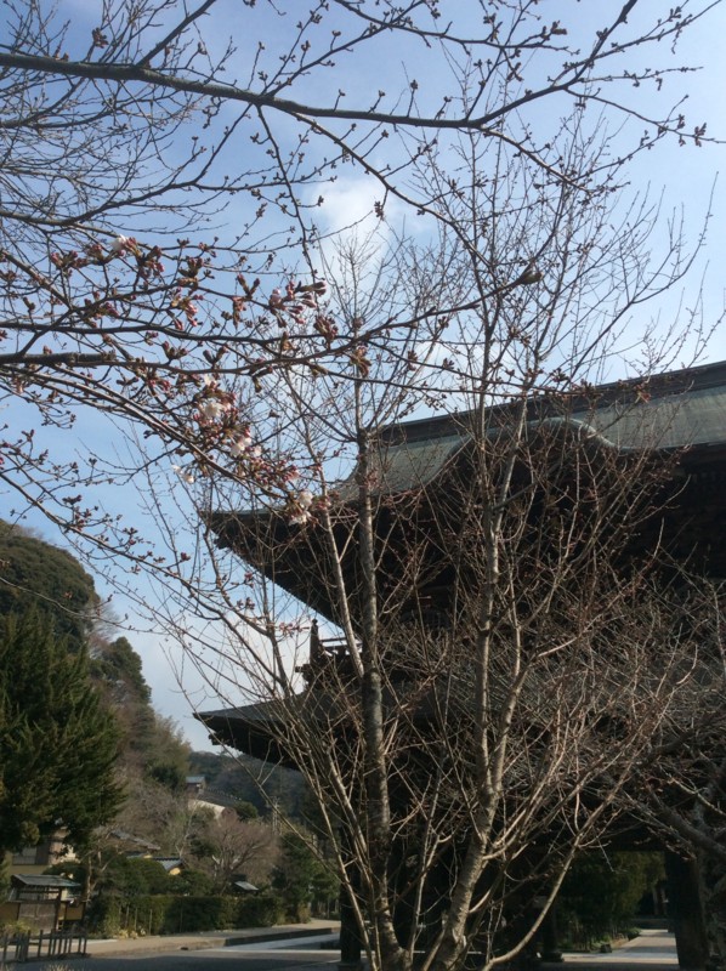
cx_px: 363
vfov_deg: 56.9
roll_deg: +0.5
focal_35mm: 32
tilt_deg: +24.3
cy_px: 486
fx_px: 897
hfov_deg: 44.1
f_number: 2.4
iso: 32
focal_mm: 3.3
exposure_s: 1/1546
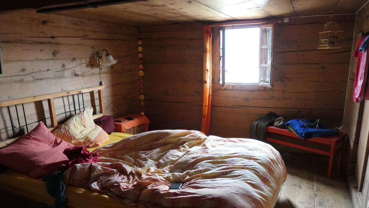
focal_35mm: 27
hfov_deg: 69.9
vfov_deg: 42.6
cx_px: 188
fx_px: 264
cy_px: 130
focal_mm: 8.8
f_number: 3.3
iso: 1600
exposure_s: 1/60
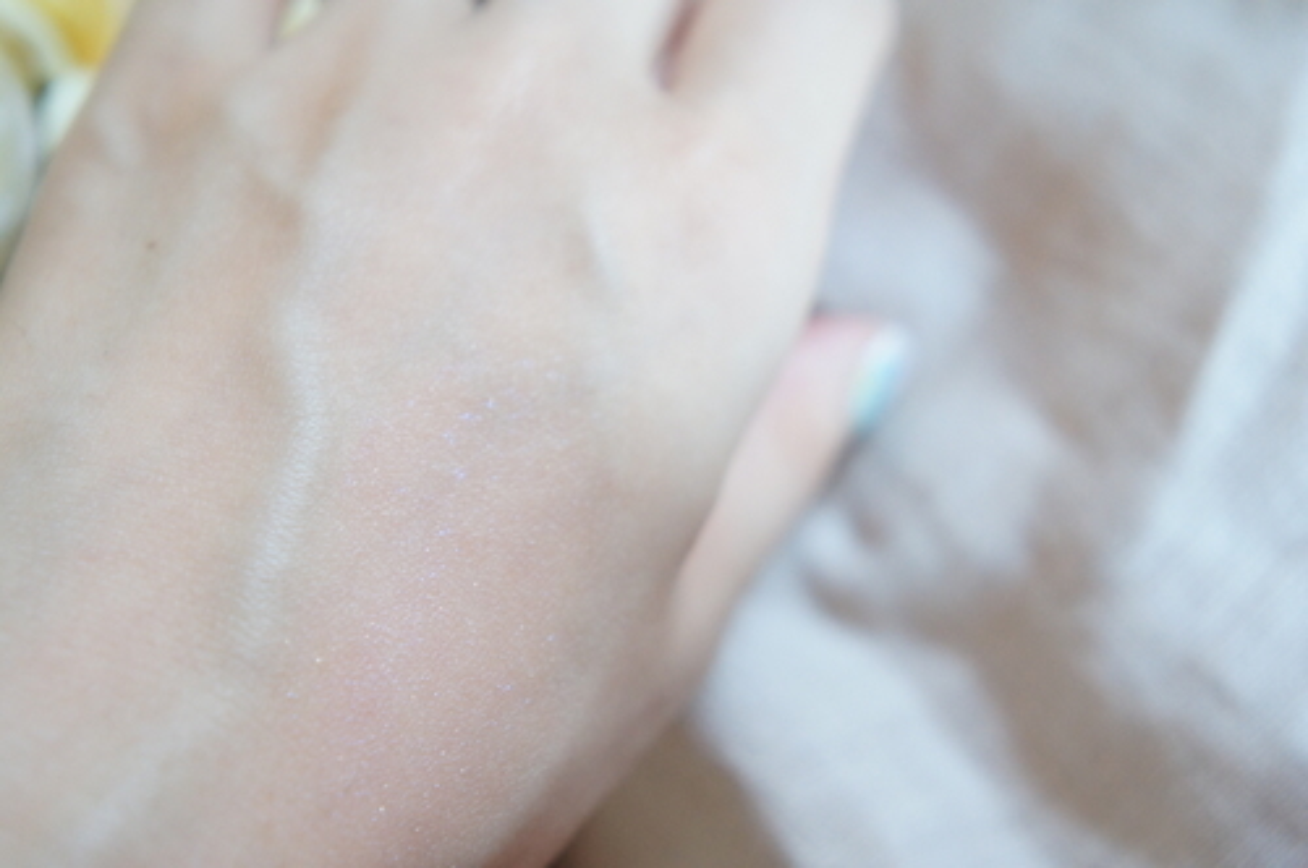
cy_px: 434
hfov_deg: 30.5
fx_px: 2395
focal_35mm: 66
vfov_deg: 20.6
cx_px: 654
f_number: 4.5
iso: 1600
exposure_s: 1/80
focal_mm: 44
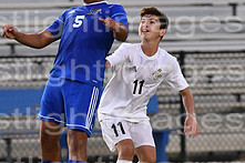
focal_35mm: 1183
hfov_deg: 1.7
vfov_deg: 1.2
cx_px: 90
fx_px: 8045
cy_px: 97
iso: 6400
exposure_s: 1/800
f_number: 4
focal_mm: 300
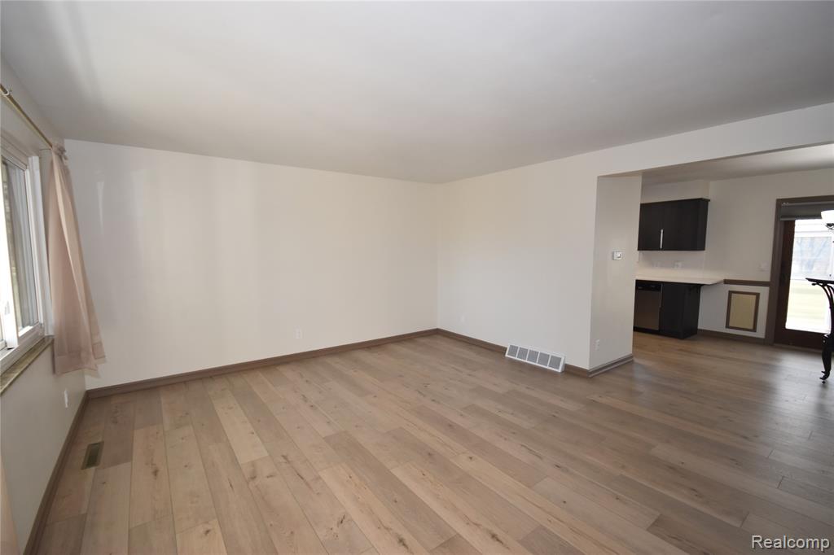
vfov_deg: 77.3
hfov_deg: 100.4
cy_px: 278
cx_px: 417
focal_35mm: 15
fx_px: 347
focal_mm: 10
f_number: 5.6
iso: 640
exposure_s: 1/125
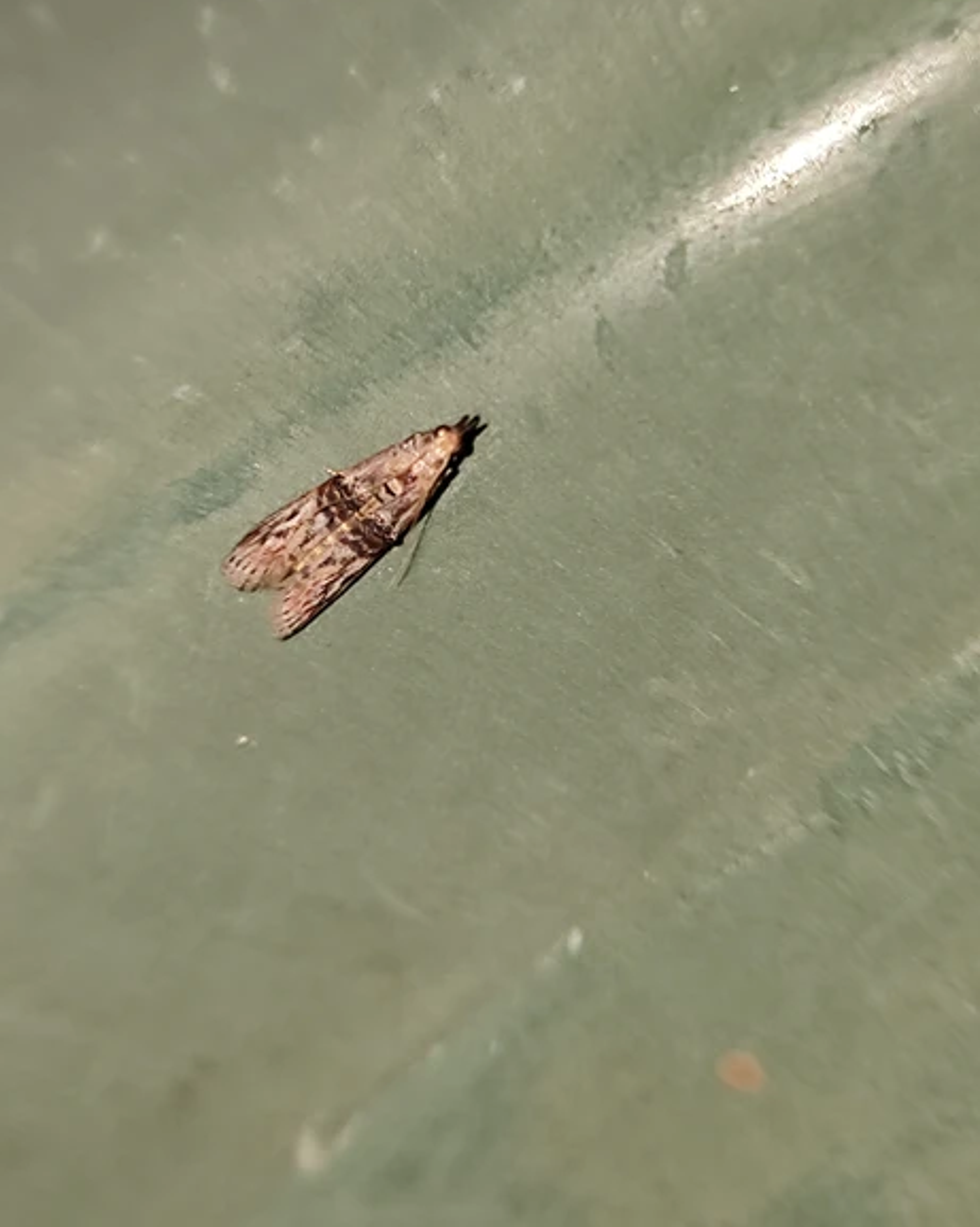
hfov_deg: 54.9
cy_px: 564
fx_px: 943
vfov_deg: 66.0
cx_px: 476
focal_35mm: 26
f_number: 1.89
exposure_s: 1/100
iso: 1041
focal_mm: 5.89
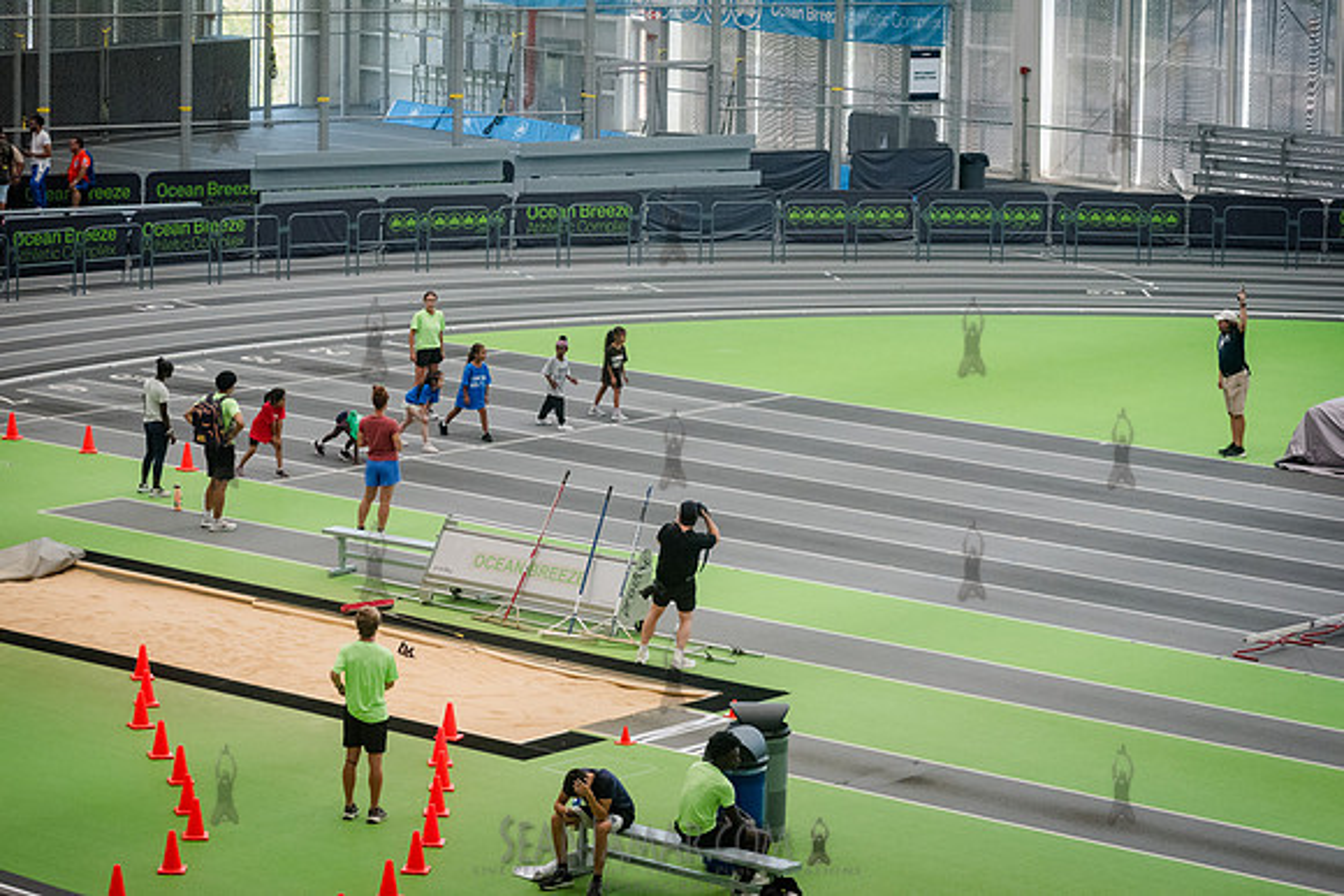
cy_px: 448
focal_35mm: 120
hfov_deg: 17.1
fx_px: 4481
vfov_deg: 11.4
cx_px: 672
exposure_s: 1/2000
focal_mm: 120
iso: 6400
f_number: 4
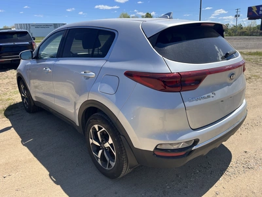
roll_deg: +3.7
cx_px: 131
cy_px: 98
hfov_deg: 67.3
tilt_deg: -17.1
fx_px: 197
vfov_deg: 53.1
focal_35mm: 26
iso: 50
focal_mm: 5.1
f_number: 1.6
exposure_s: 1/2268
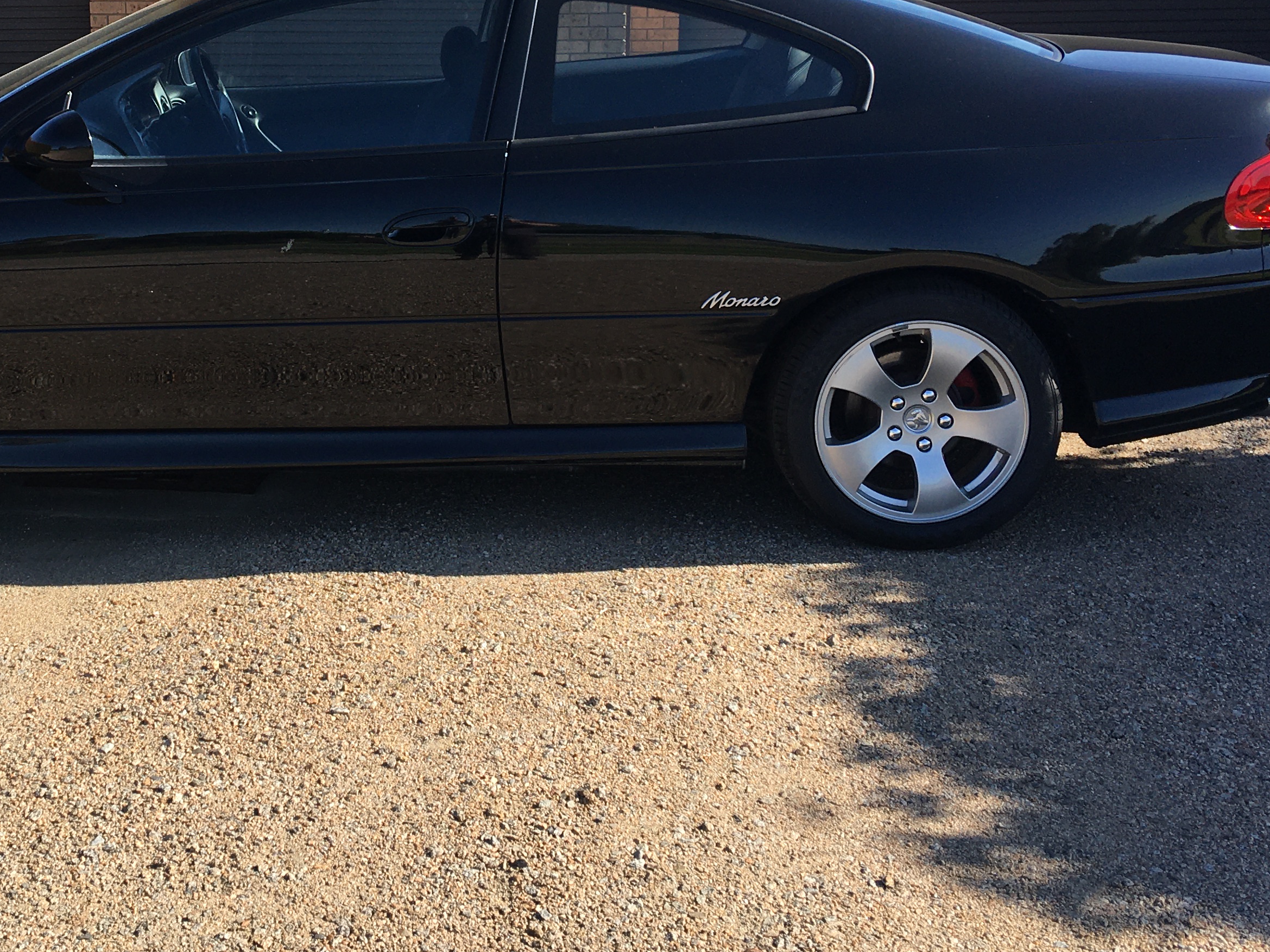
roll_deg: +0.8
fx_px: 1834
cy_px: 289
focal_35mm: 50
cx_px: 400
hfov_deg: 37.7
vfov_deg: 28.8
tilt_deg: -10.5
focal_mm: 4.15
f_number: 2.2
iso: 25
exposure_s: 1/732
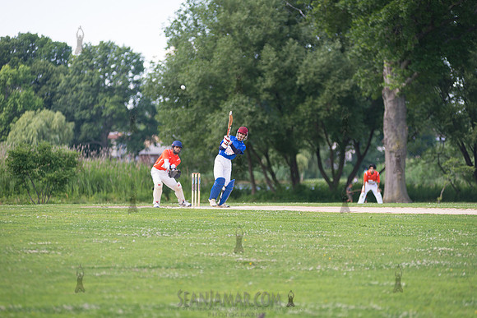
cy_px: 159
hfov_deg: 10.3
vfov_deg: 6.9
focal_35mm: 200
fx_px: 2650
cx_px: 238
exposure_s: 1/640
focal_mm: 200
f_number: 2.8
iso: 200
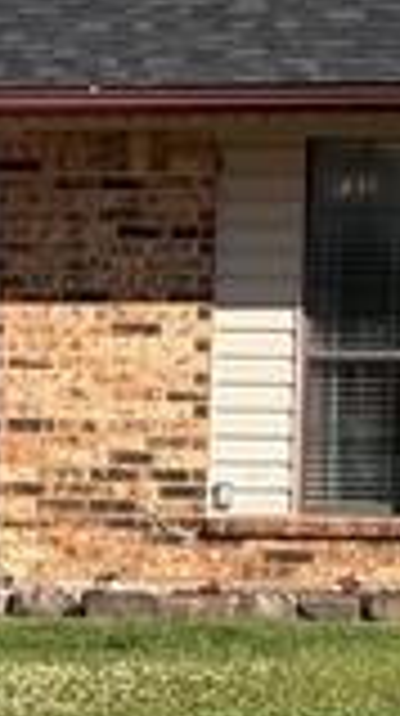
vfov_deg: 11.7
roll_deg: +0.0
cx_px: -306
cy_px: 635
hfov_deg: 6.5
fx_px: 3464
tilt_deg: -3.2
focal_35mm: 183
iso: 50
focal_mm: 5.96
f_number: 1.6
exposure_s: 1/2639
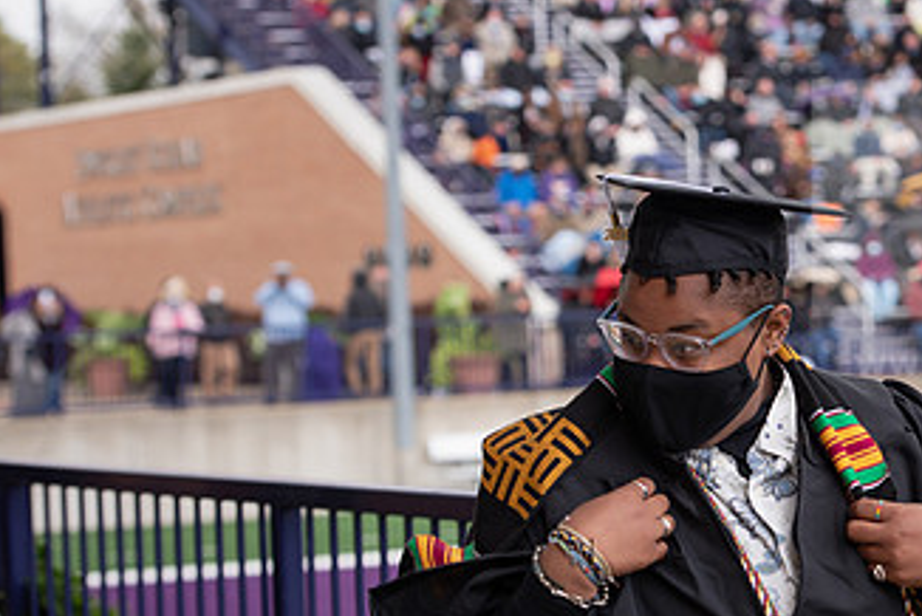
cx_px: 727
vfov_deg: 8.6
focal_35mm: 160
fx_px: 4101
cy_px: 422
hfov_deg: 12.8
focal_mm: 90
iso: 200
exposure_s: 1/200
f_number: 5
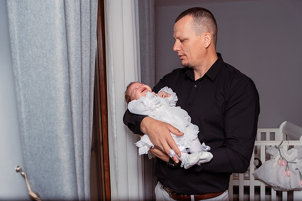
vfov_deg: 36.8
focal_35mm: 36
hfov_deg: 53.2
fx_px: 302
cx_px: 151
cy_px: 100
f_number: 3.5
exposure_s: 1/250
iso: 320
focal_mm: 36
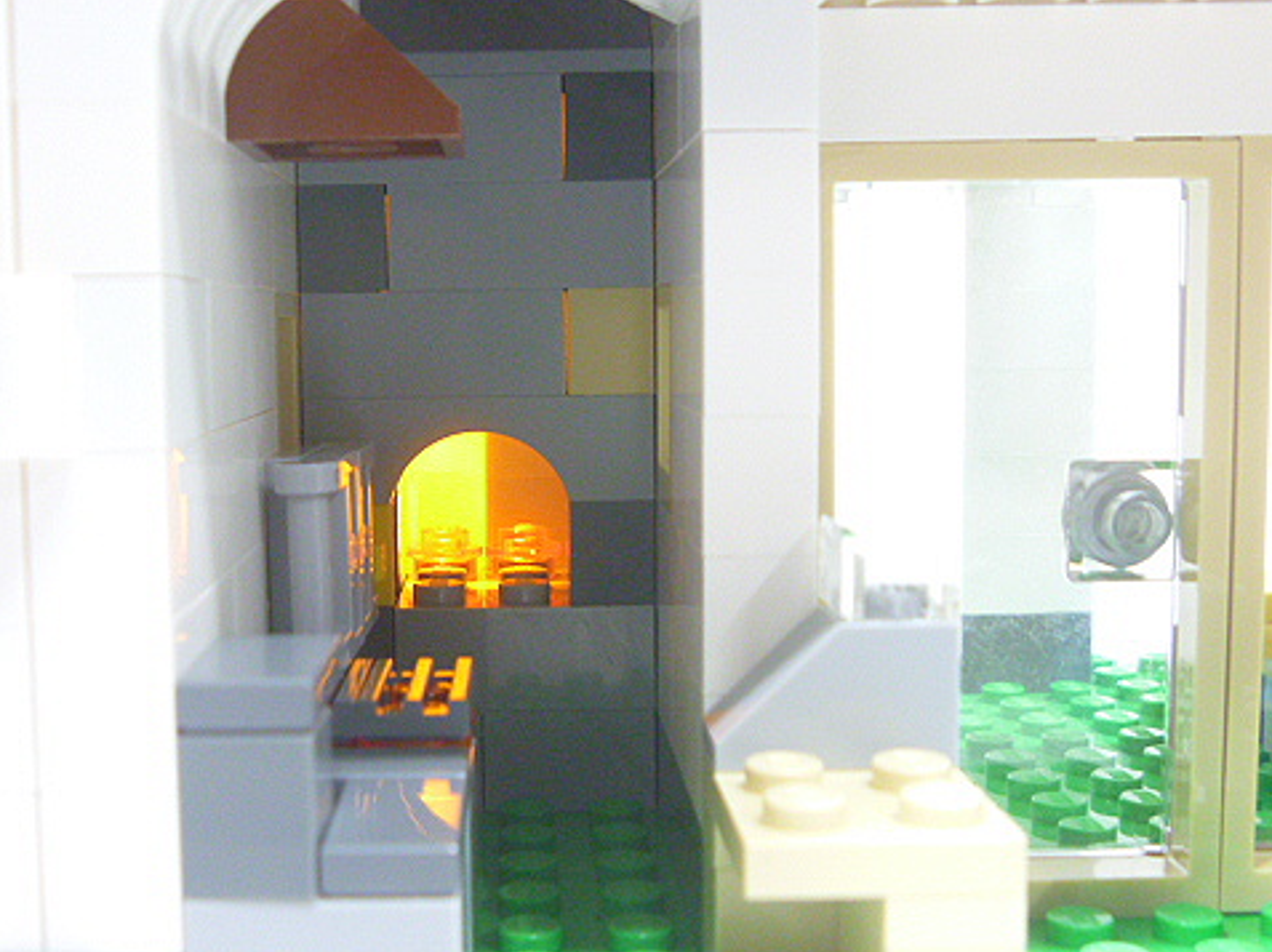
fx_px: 1726
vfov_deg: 30.8
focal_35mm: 47
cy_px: 491
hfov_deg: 40.1
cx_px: 445
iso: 400
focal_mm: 6.3
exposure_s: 1/5
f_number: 3.5
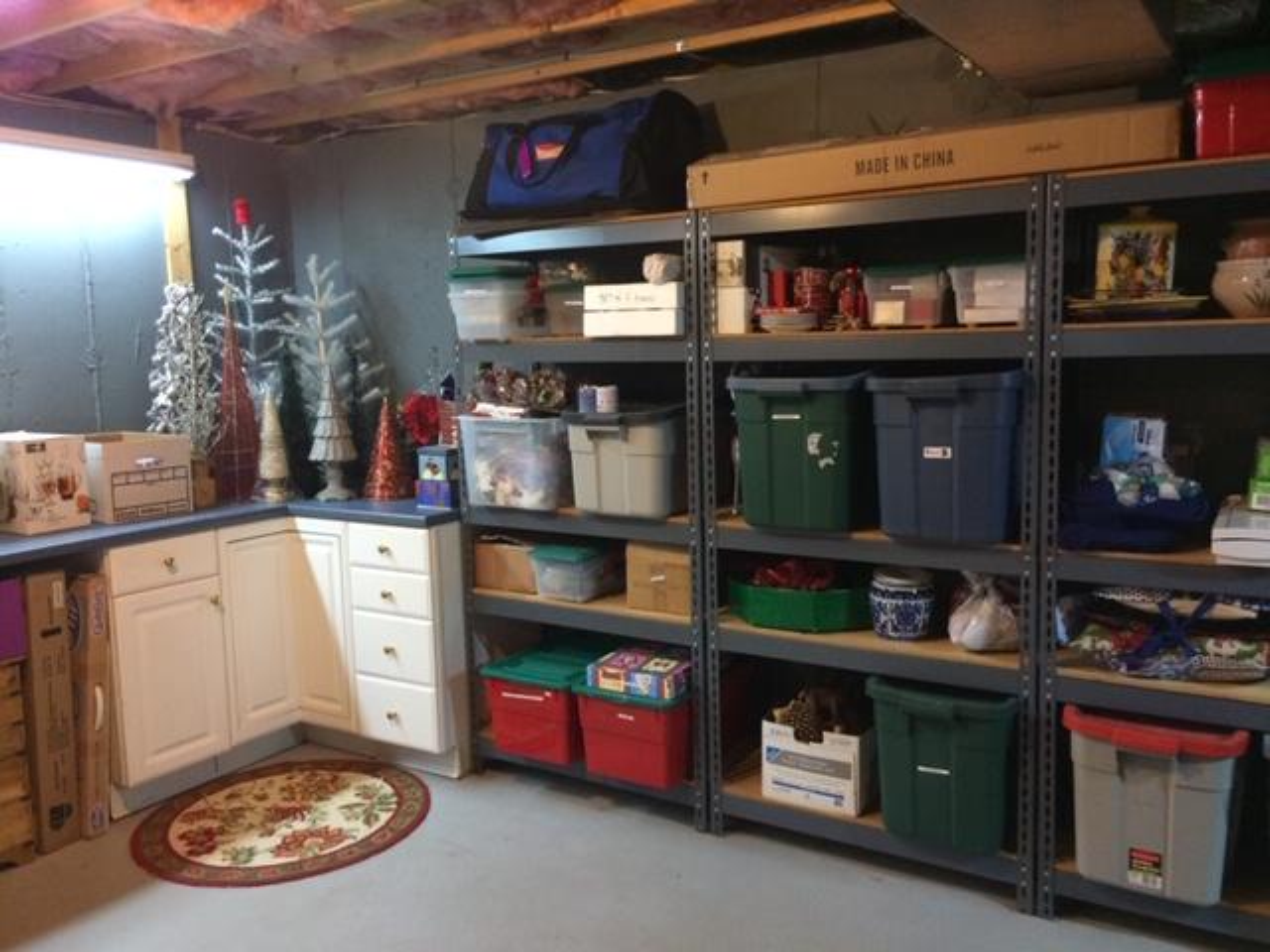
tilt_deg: -6.3
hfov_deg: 61.7
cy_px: 476
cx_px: 635
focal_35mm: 29
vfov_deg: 48.2
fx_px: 1064
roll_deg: +1.5
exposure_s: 1/24
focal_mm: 4.15
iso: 250
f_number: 2.2
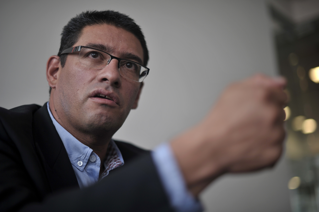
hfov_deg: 39.6
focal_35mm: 50
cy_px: 106
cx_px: 160
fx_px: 443
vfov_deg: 27.0
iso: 400
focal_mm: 50
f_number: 1.4
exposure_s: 1/800
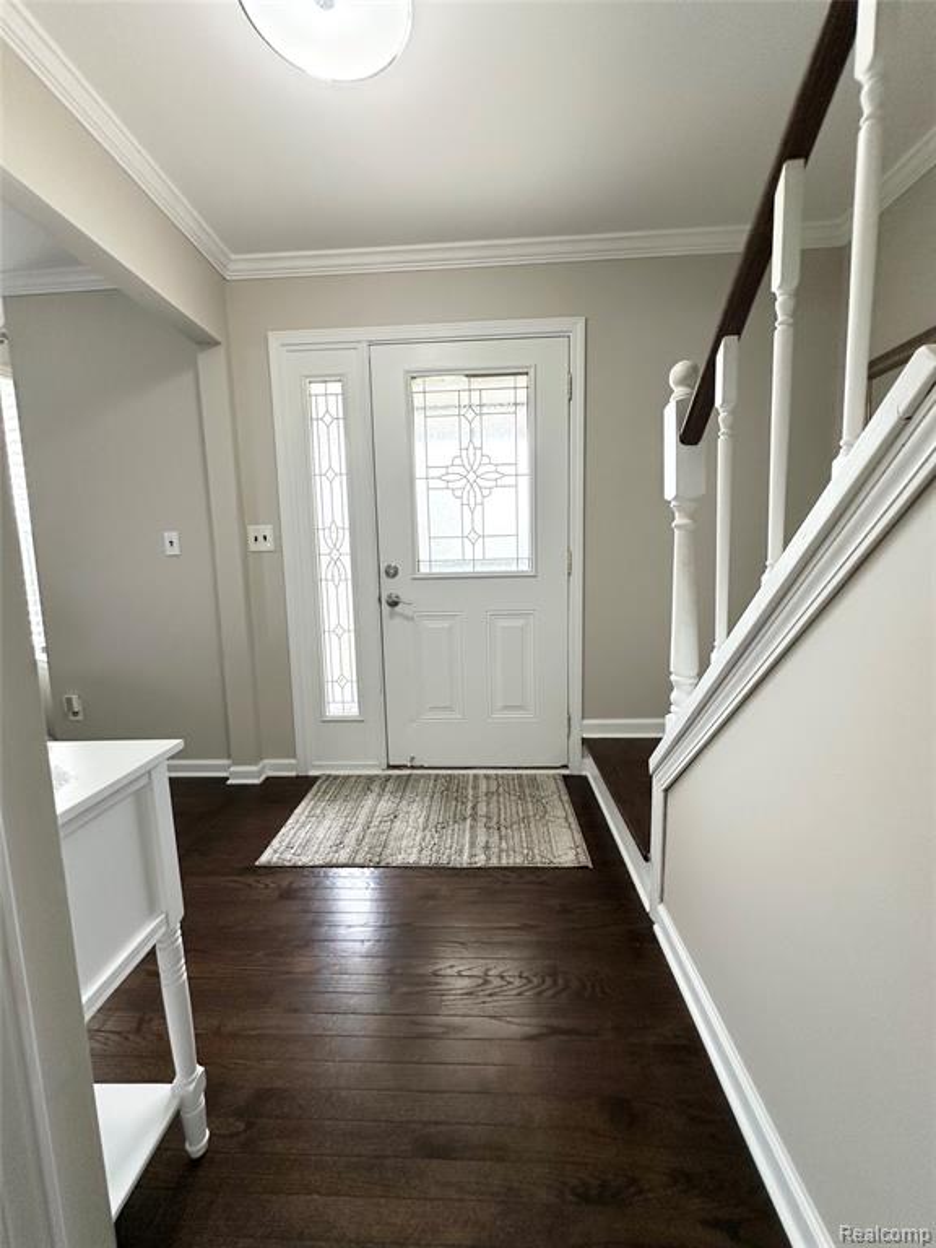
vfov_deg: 102.1
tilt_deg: -4.9
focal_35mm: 14
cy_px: 624
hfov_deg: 85.7
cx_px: 468
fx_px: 505
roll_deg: +1.5
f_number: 2.2
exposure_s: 1/120
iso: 100
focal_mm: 2.22
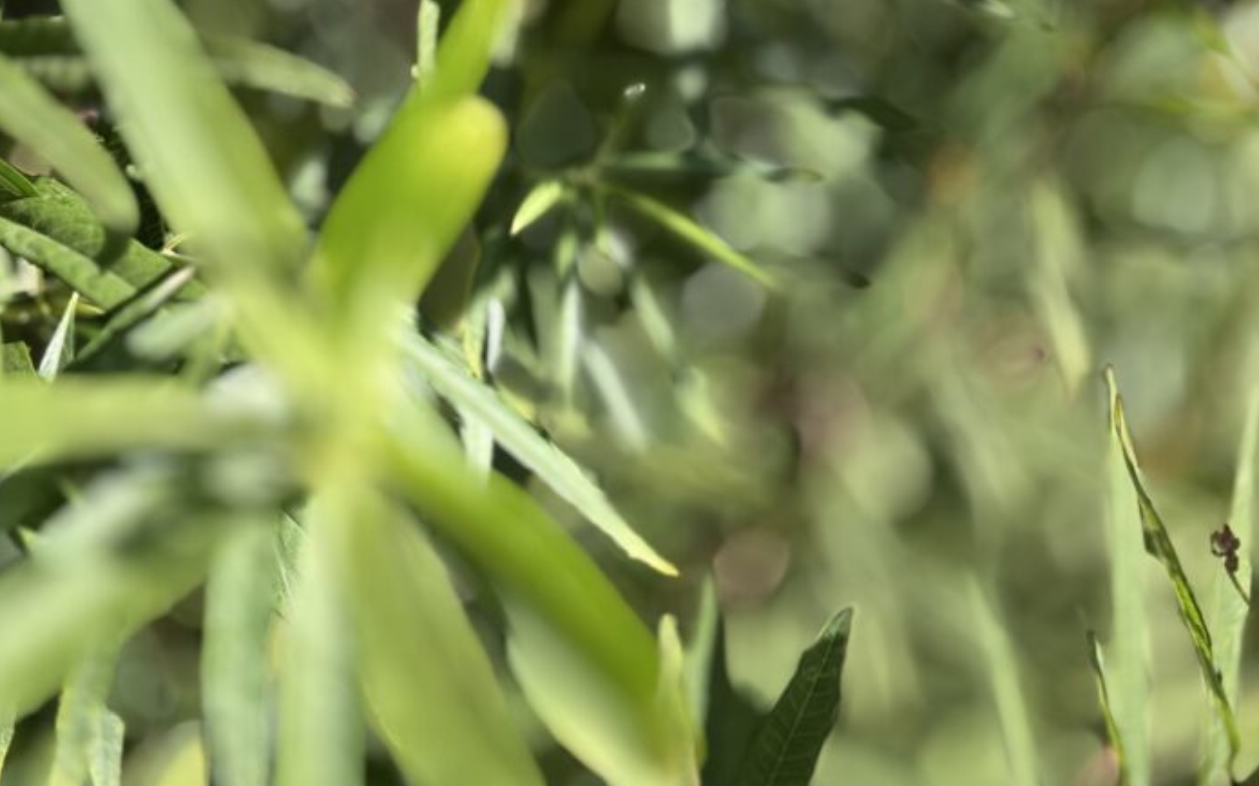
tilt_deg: -22.0
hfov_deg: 27.5
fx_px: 2573
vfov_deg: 17.1
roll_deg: -4.0
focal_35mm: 75
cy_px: 60
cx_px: 589
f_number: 1.78
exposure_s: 1/1923
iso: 64
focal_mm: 6.76
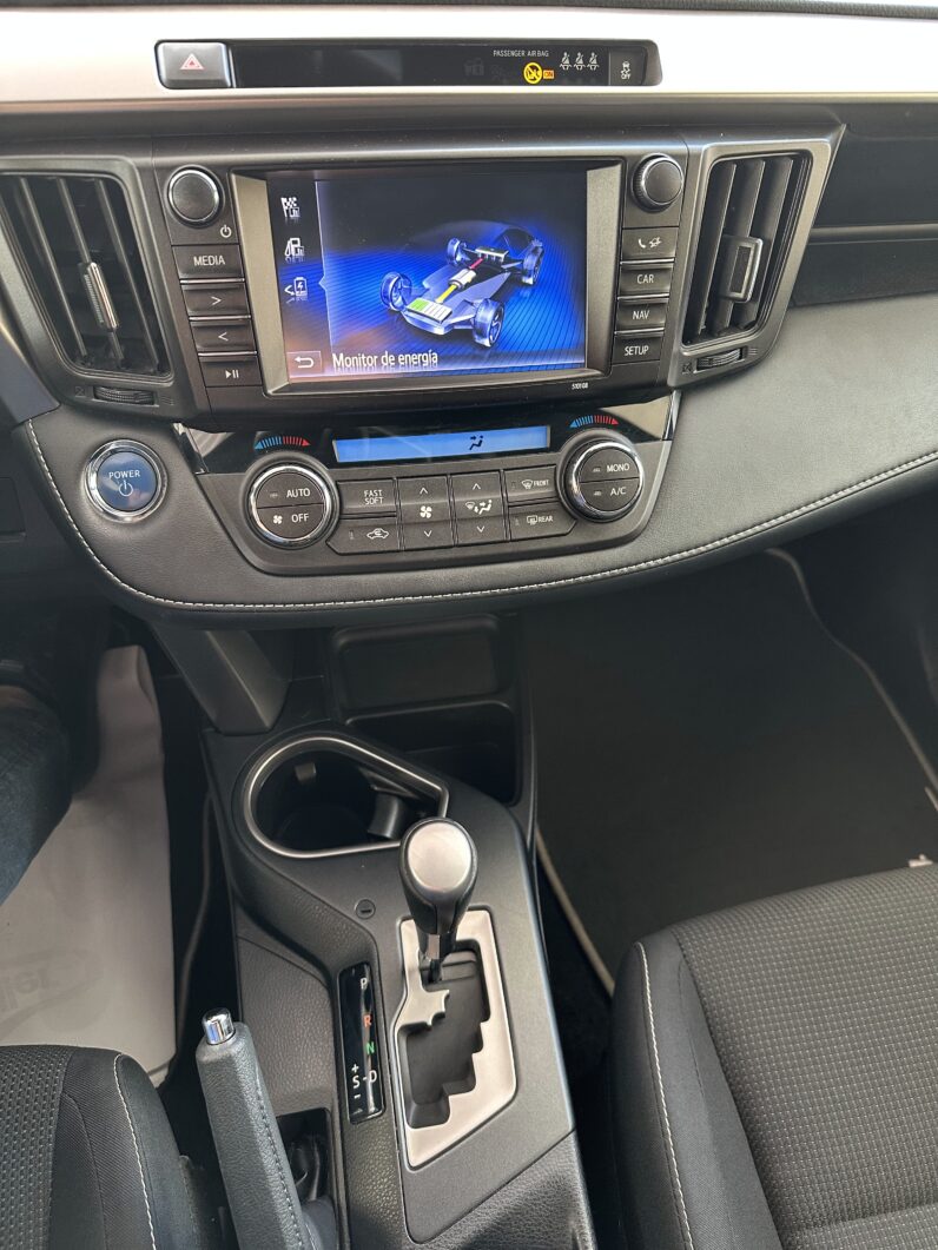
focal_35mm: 24
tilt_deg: -50.6
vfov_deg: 71.6
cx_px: 469
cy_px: 625
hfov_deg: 56.8
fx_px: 867
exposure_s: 1/70
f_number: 1.78
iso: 250
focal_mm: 6.86
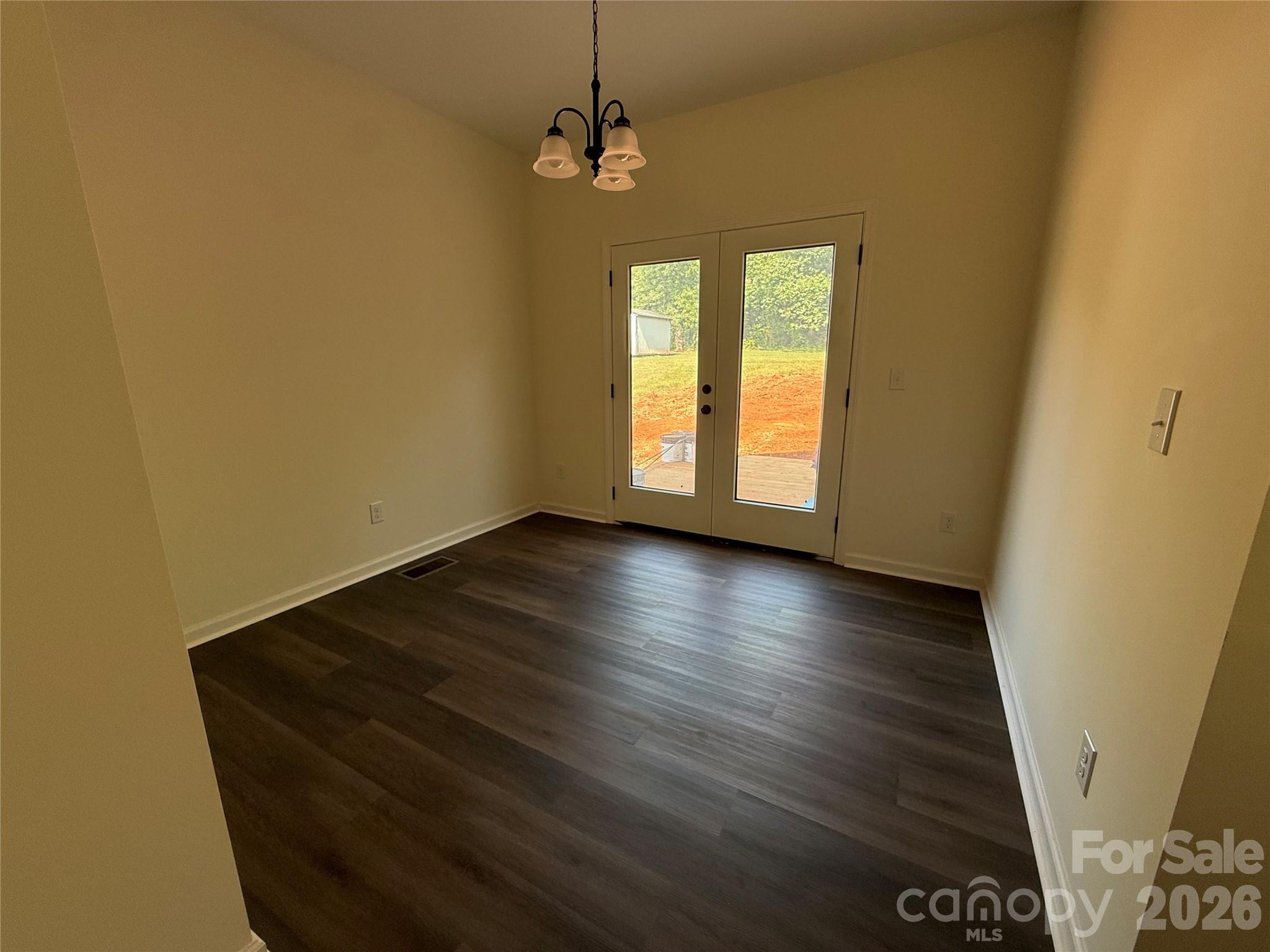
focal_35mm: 14
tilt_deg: -12.0
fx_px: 514
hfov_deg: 102.1
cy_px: 476
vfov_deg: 85.7
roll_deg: +0.4
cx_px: 635
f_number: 2.2
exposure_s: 1/99
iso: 100
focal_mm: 2.22
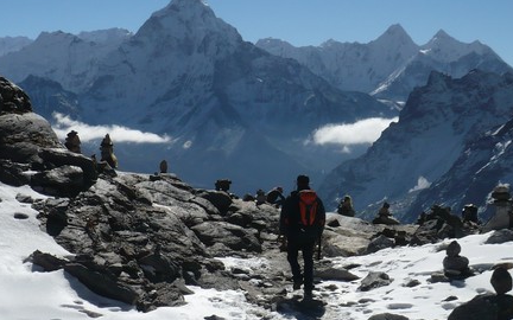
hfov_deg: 25.5
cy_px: 152
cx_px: 217
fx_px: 1132
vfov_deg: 16.1
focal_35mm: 81
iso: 100
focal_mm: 9.1
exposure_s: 1/500
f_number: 10
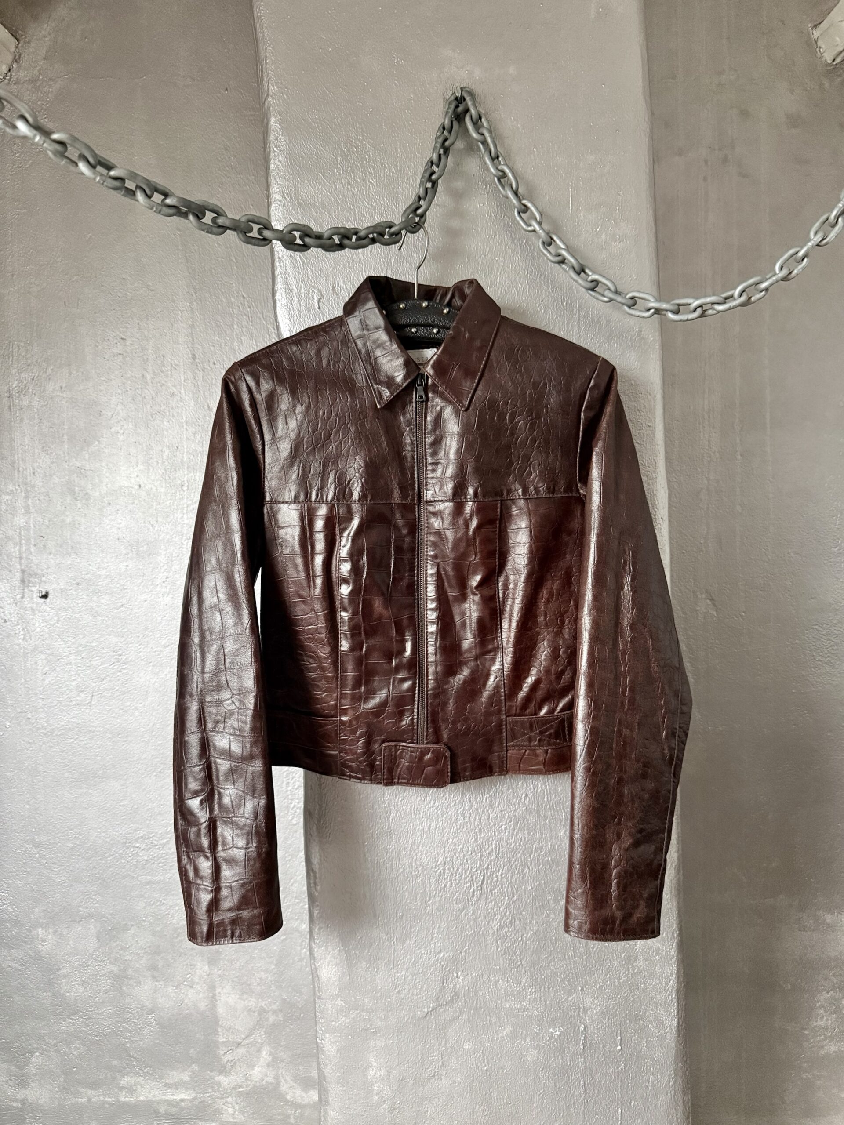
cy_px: 562
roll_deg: +0.6
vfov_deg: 71.6
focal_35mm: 24
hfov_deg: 56.8
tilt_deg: -2.5
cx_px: 422
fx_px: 780
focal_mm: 6.76
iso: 1000
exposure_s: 1/40
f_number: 1.78
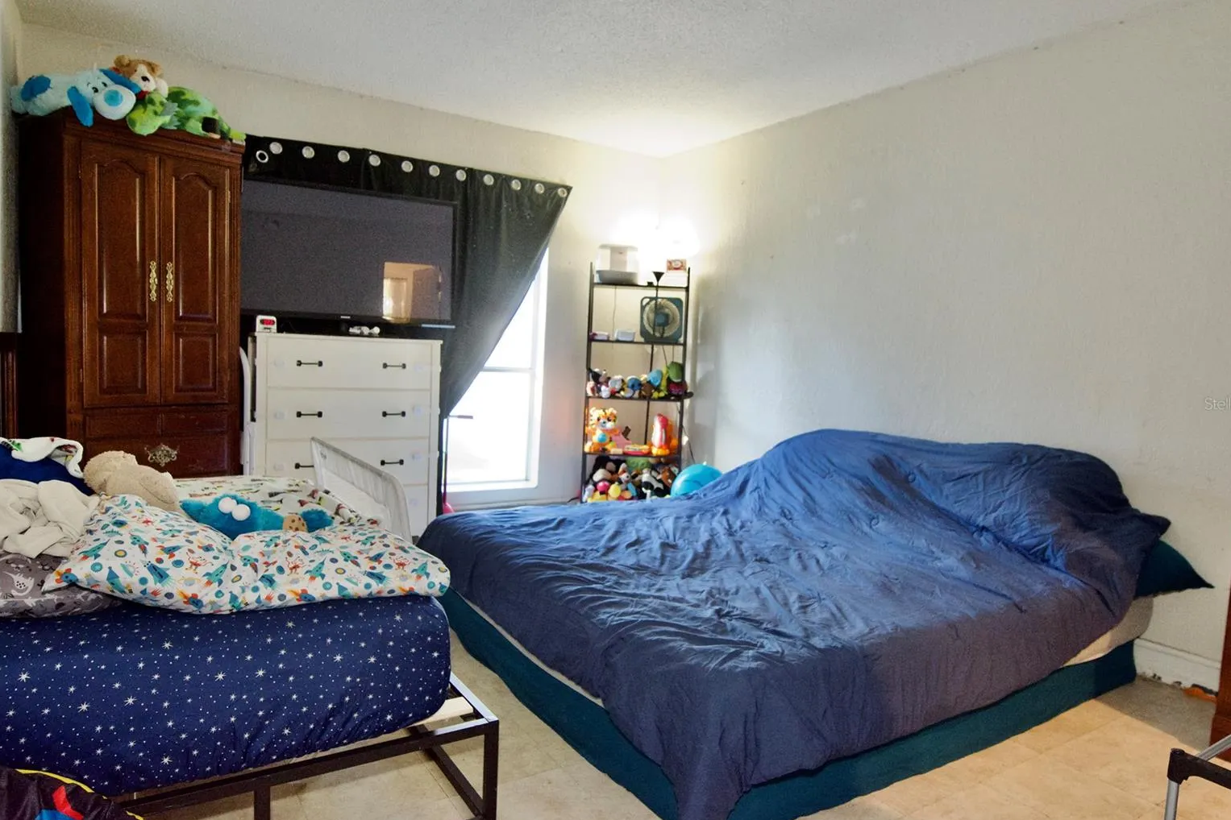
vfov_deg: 57.2
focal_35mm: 22
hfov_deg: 78.6
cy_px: 404
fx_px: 752
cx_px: 631
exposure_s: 1/60
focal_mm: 14
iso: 2000
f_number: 4
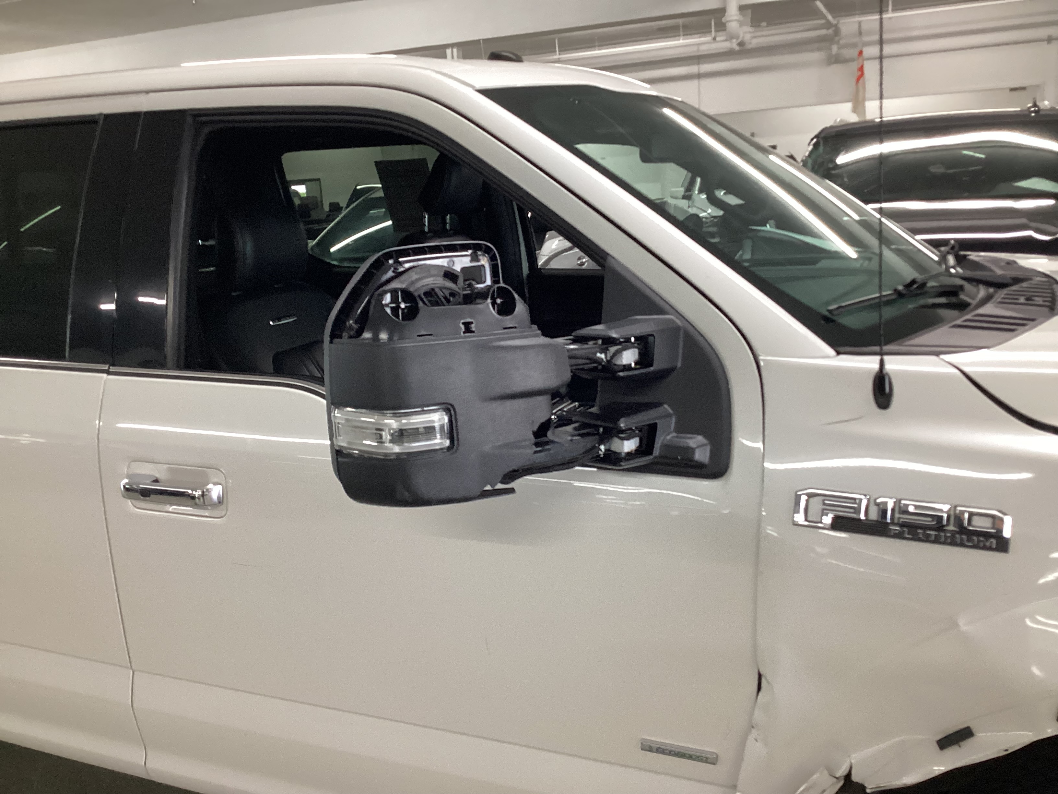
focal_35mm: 31
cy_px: 397
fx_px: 947
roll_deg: +2.2
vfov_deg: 45.4
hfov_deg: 58.4
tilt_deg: -14.3
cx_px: 529
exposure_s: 1/60
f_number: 2.4
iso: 160
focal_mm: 3.3
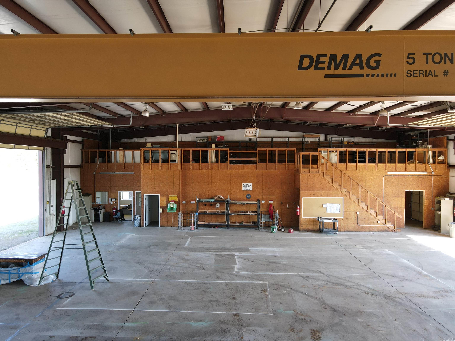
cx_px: 228
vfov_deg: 56.8
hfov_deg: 71.6
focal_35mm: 24
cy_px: 170
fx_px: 315
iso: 100
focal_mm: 4.5
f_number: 2.8
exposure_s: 1/15
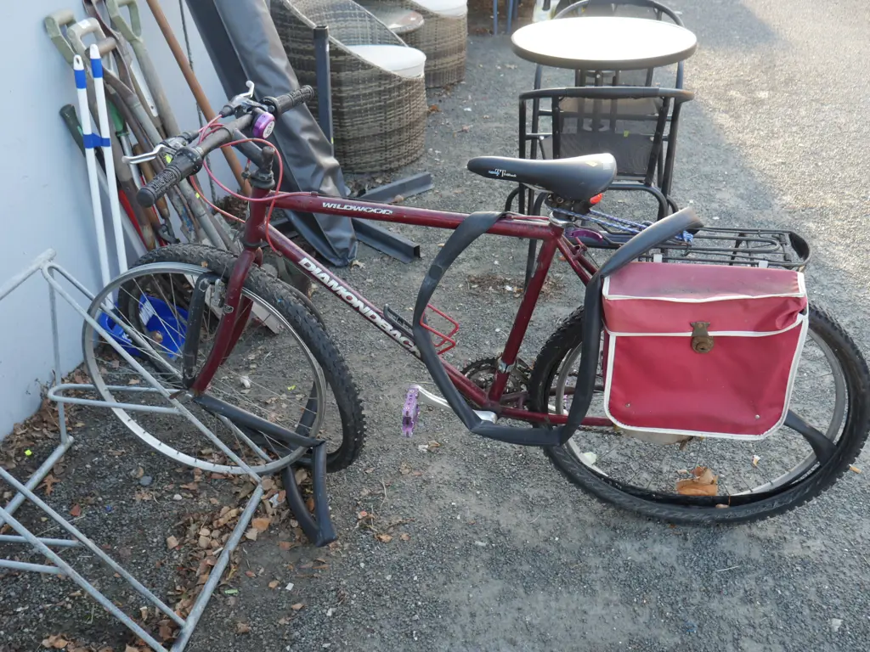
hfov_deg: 51.4
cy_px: 326
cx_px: 435
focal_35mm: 36
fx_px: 905
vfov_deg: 39.7
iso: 250
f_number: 4
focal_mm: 18
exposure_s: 1/60
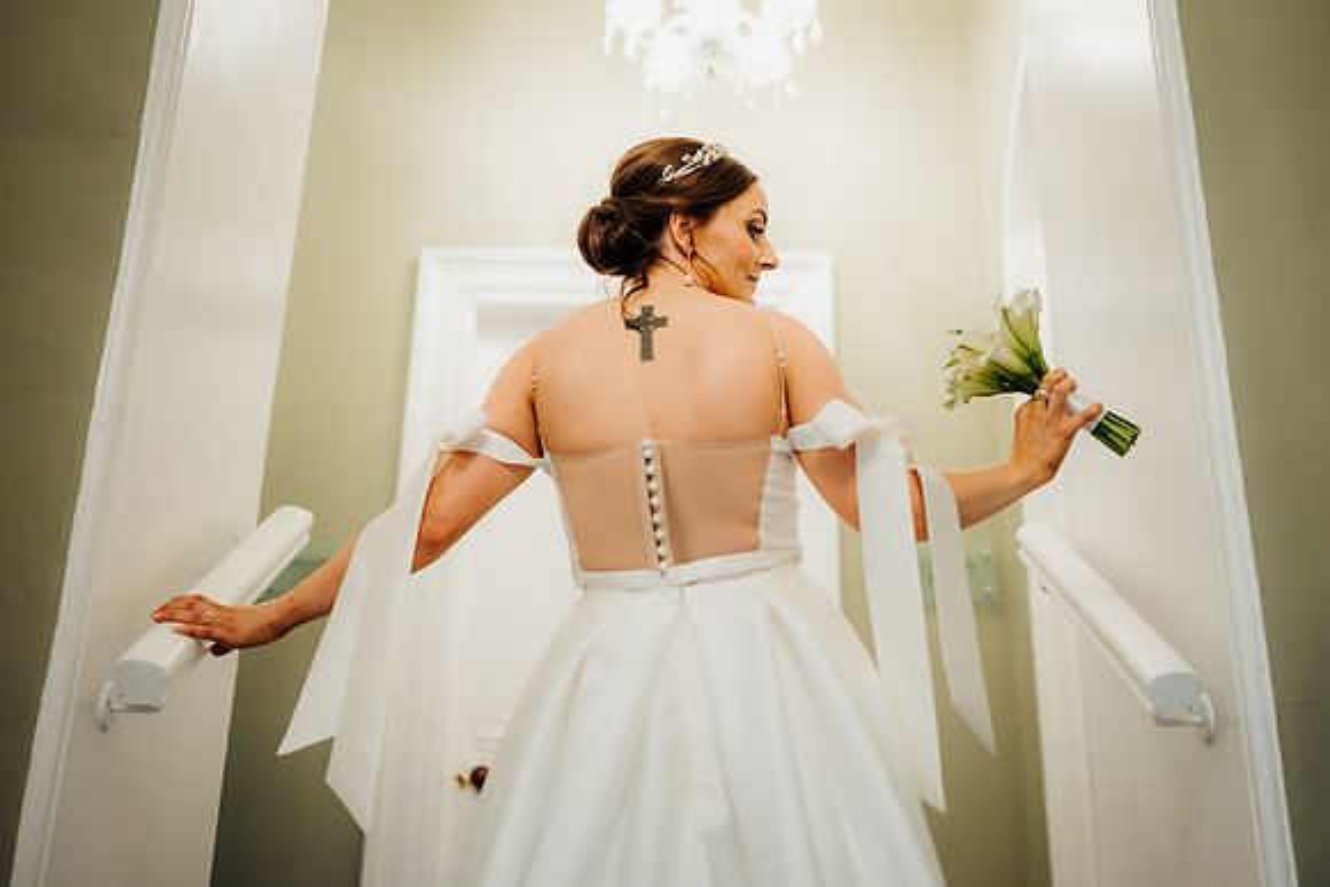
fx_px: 1550
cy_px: 389
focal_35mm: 42
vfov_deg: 31.9
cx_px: 725
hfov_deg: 46.4
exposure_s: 1/200
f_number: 1.4
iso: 500
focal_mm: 35
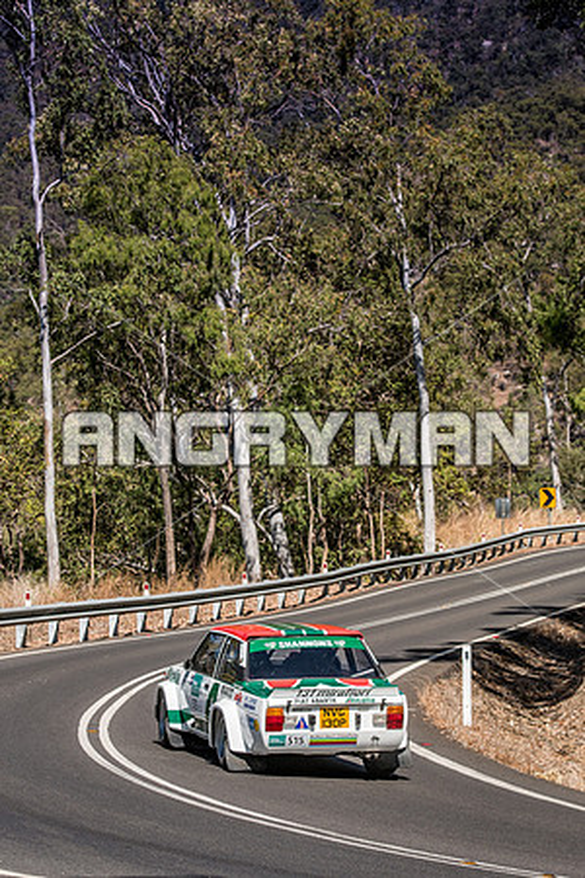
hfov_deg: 11.1
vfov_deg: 16.7
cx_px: 292
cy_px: 439
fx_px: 2998
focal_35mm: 123
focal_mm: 82
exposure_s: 1/2500
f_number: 5
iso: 250
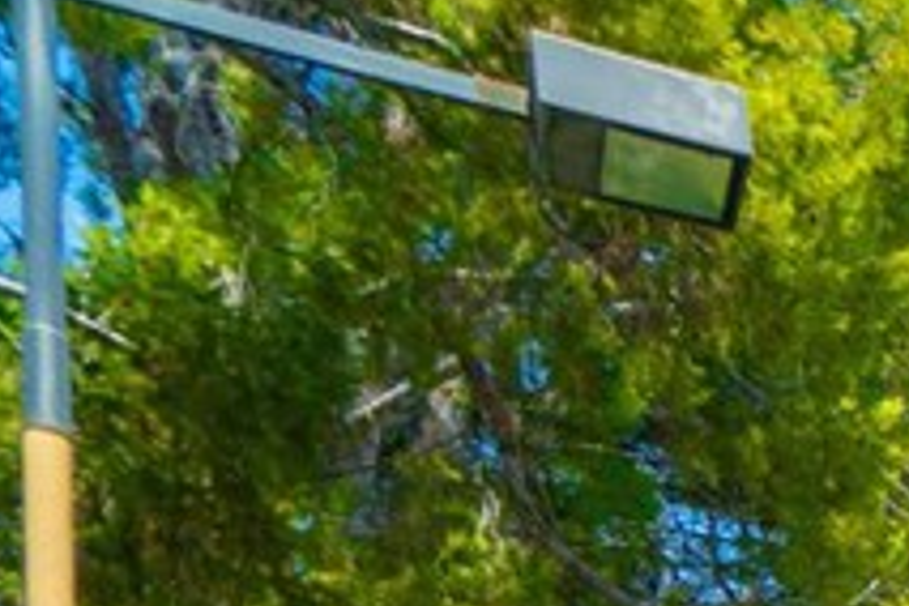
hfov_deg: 16.1
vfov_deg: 13.9
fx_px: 1818
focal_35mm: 72
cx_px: 2070
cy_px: 1421
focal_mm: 10
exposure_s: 1/250
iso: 100
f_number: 7.1
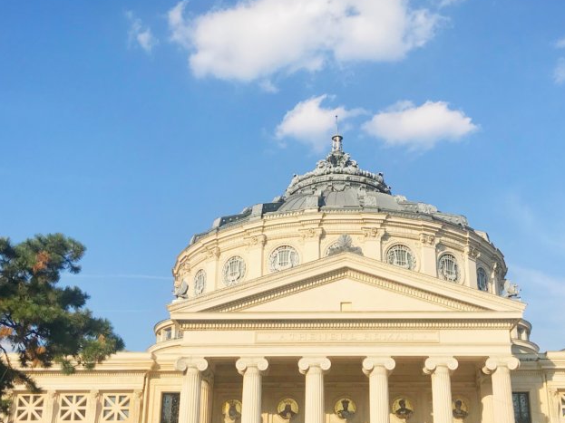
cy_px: 291
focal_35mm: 46
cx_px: 330
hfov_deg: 41.1
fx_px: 751
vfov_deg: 31.2
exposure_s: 1/4000
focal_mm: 3.99
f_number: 1.8
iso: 20
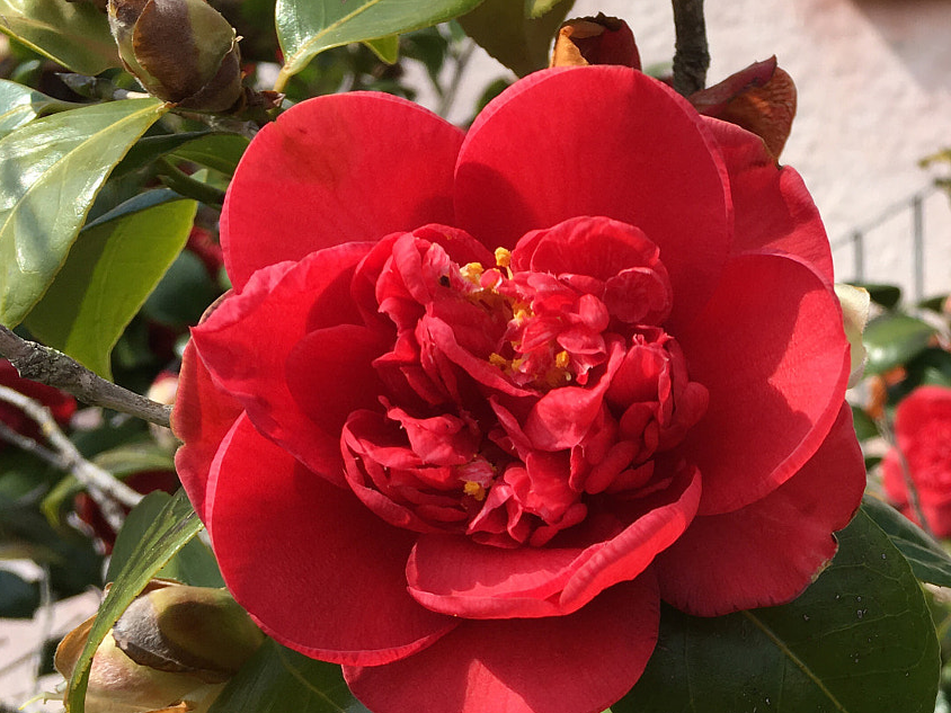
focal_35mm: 55
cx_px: 852
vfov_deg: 26.2
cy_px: 549
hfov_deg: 33.2
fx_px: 1511
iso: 25
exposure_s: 1/1603
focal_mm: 4.15
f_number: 2.2
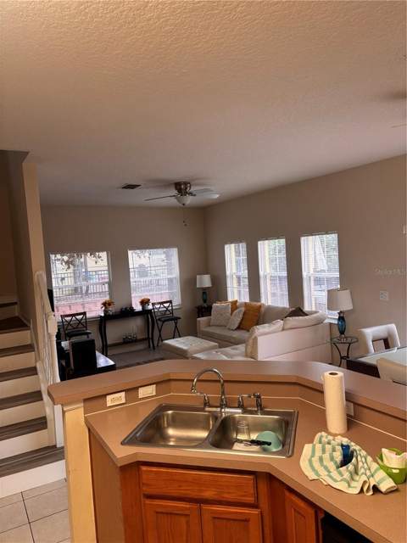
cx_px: 204
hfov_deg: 53.1
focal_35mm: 26
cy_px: 272
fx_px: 408
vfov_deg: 67.3
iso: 100
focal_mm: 5.96
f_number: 1.6
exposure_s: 1/60
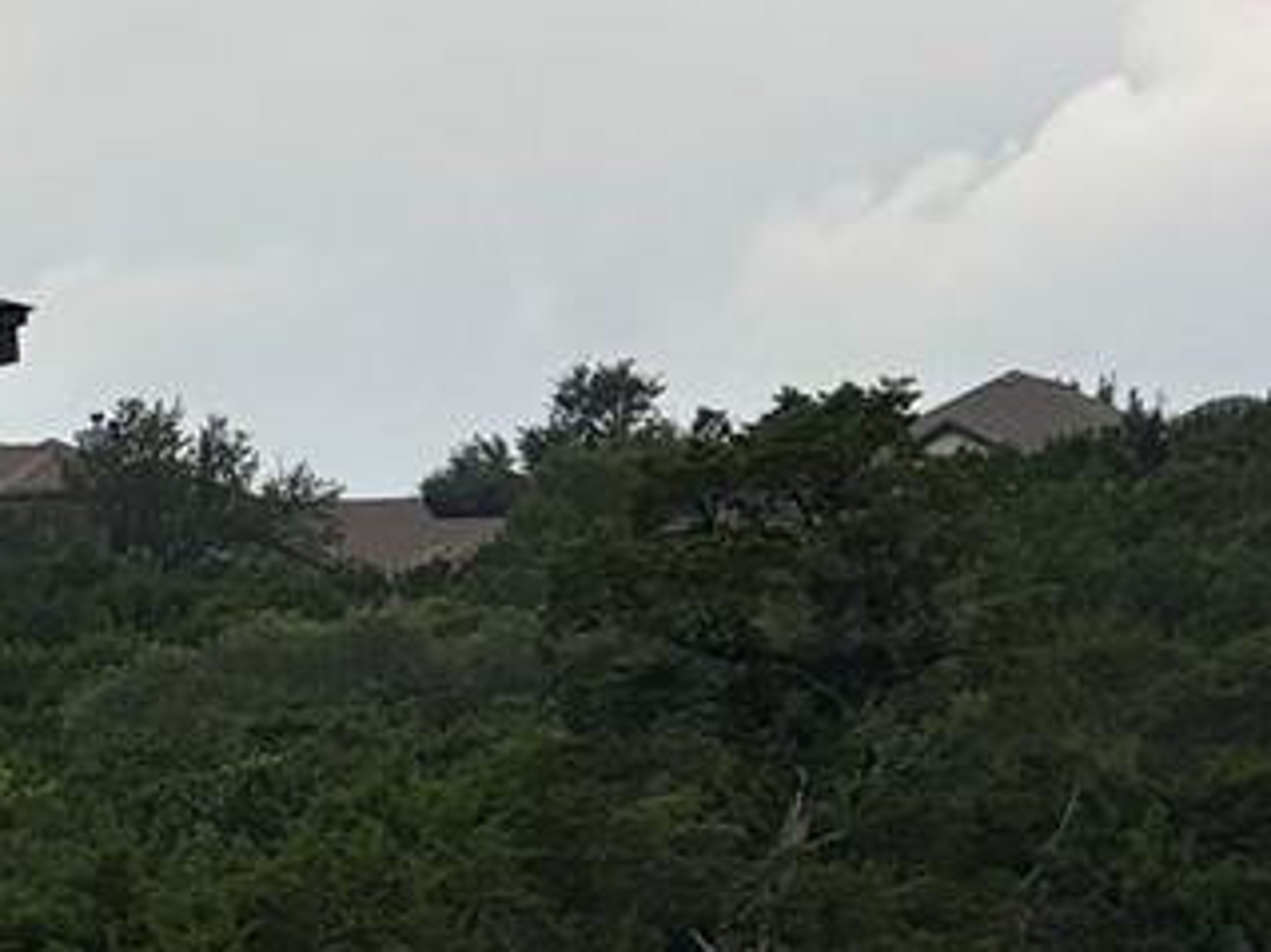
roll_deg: +1.2
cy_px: 669
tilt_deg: +3.0
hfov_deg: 9.2
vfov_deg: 8.9
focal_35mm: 167
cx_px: -2646
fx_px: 6129
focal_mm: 5.96
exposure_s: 1/227
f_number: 1.6
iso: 40
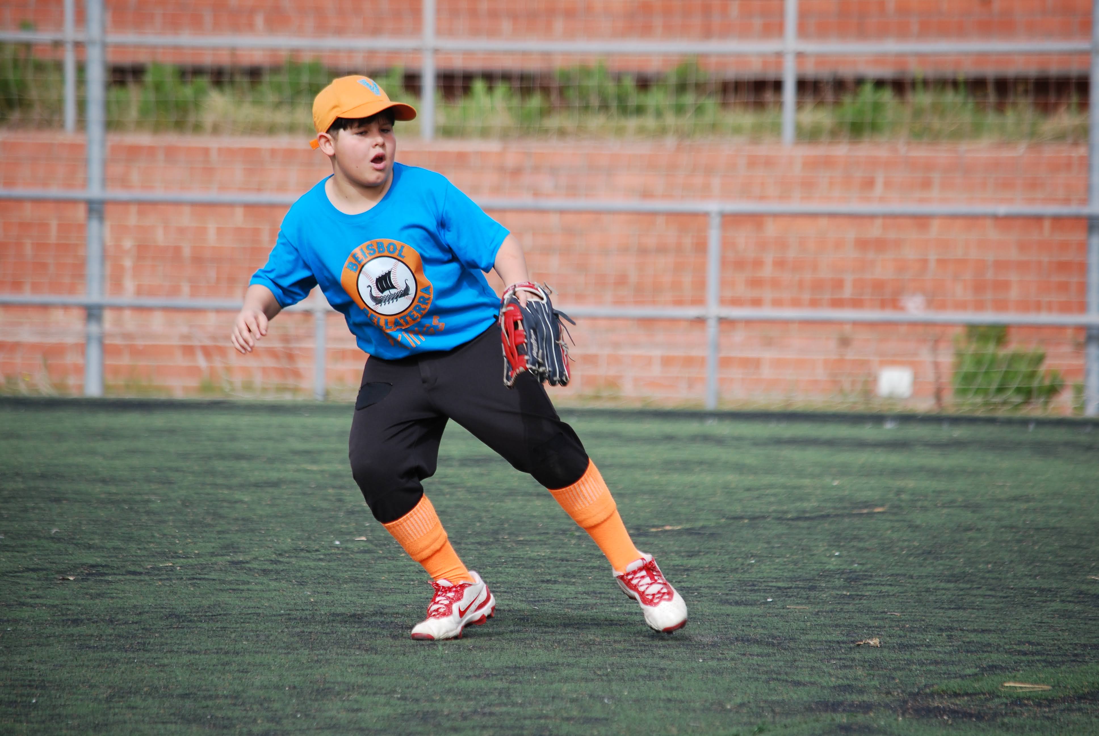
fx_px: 10086
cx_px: 550
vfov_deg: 4.2
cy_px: 368
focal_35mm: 330
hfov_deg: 6.2
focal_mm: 220
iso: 200
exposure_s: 1/640
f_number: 5.3
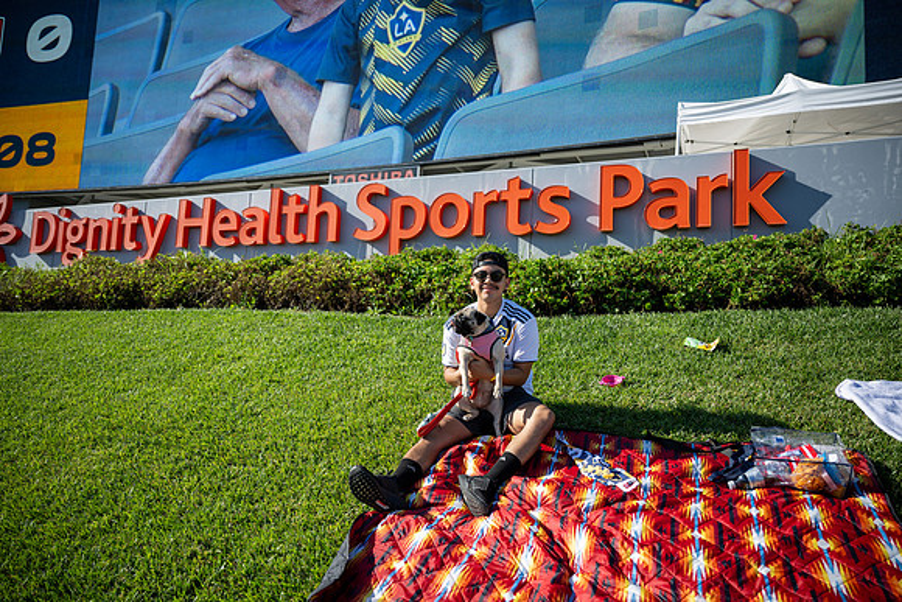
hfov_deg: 71.5
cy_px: 301
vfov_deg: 51.3
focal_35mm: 25
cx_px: 451
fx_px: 627
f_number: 2.8
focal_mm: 25
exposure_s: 1/1000
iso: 72
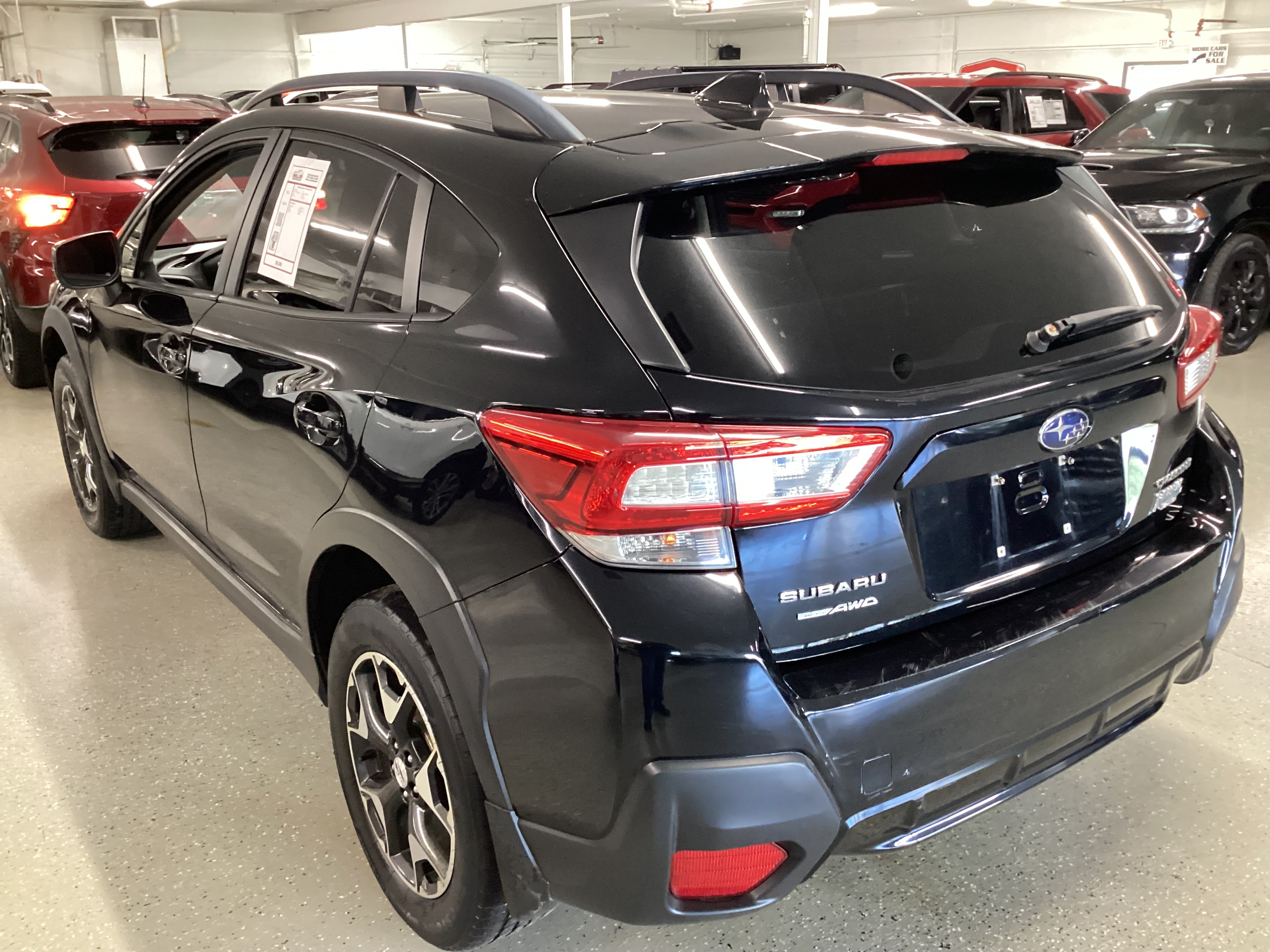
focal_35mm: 31
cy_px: 476
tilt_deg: -19.7
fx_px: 1137
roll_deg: -0.4
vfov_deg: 45.4
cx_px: 635
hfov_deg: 58.4
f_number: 2.4
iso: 320
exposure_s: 1/30
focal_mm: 3.3
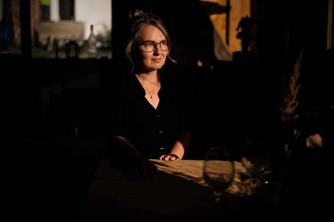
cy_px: 111
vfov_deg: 27.0
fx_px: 464
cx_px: 167
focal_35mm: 50
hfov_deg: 39.6
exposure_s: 1/4000
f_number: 2
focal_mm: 50
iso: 100
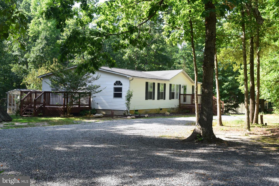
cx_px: 140
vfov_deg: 28.9
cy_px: 93
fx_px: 360
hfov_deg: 42.3
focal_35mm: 46
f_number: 9
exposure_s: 1/160
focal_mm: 31
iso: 400
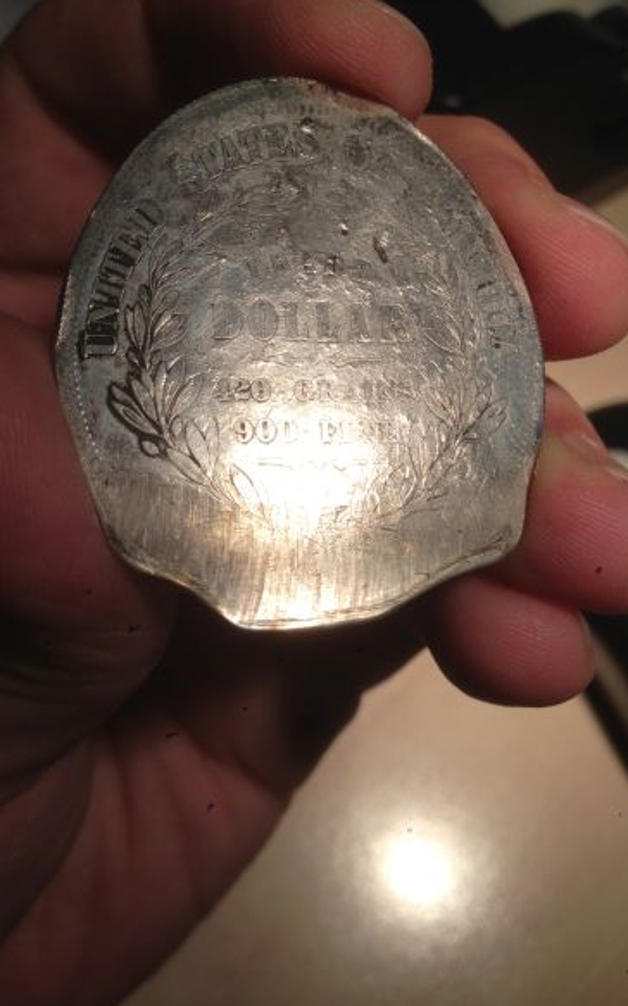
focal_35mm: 36
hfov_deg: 35.3
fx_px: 987
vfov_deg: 54.0
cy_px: 507
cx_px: 292
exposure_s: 1/224
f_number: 2.4
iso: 50
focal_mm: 4.13
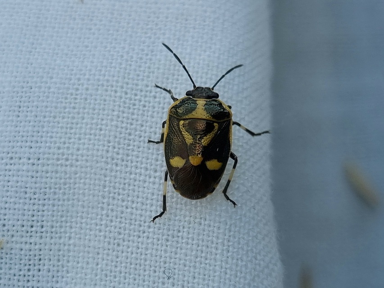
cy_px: 144
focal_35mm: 26
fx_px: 288
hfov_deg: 67.3
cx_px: 192
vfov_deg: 53.1
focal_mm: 5.4
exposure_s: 1/909
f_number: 1.8
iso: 50
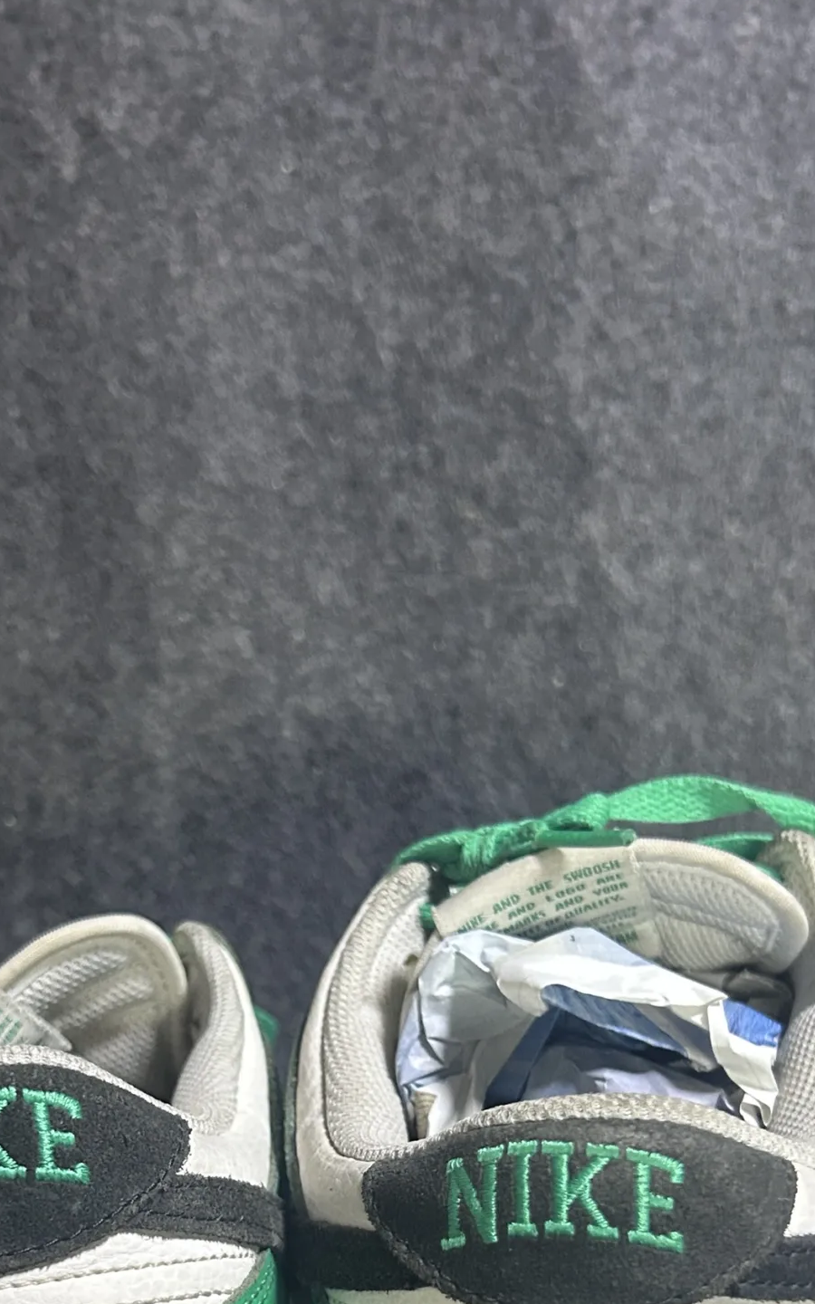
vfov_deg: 38.8
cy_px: 1120
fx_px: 1741
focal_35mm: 49
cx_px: 329
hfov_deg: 26.3
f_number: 1.5
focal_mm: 5.7
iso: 320
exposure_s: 1/50
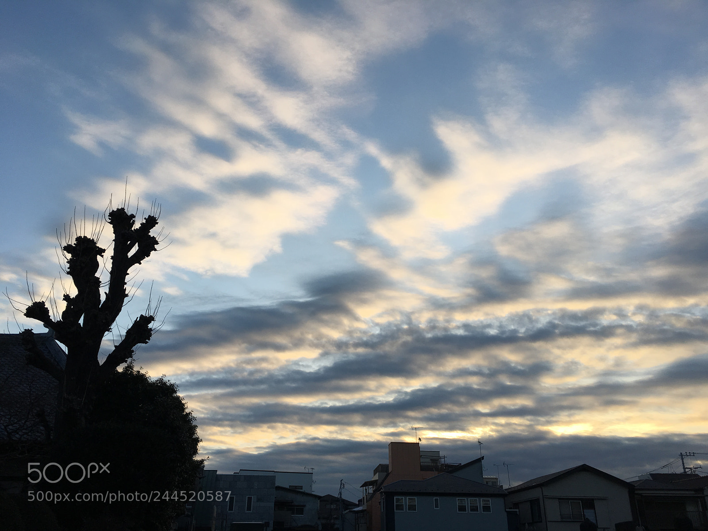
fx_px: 593
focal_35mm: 29
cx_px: 354
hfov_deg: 61.7
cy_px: 266
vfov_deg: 48.2
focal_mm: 4.15
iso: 25
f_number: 2.2
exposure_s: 1/999
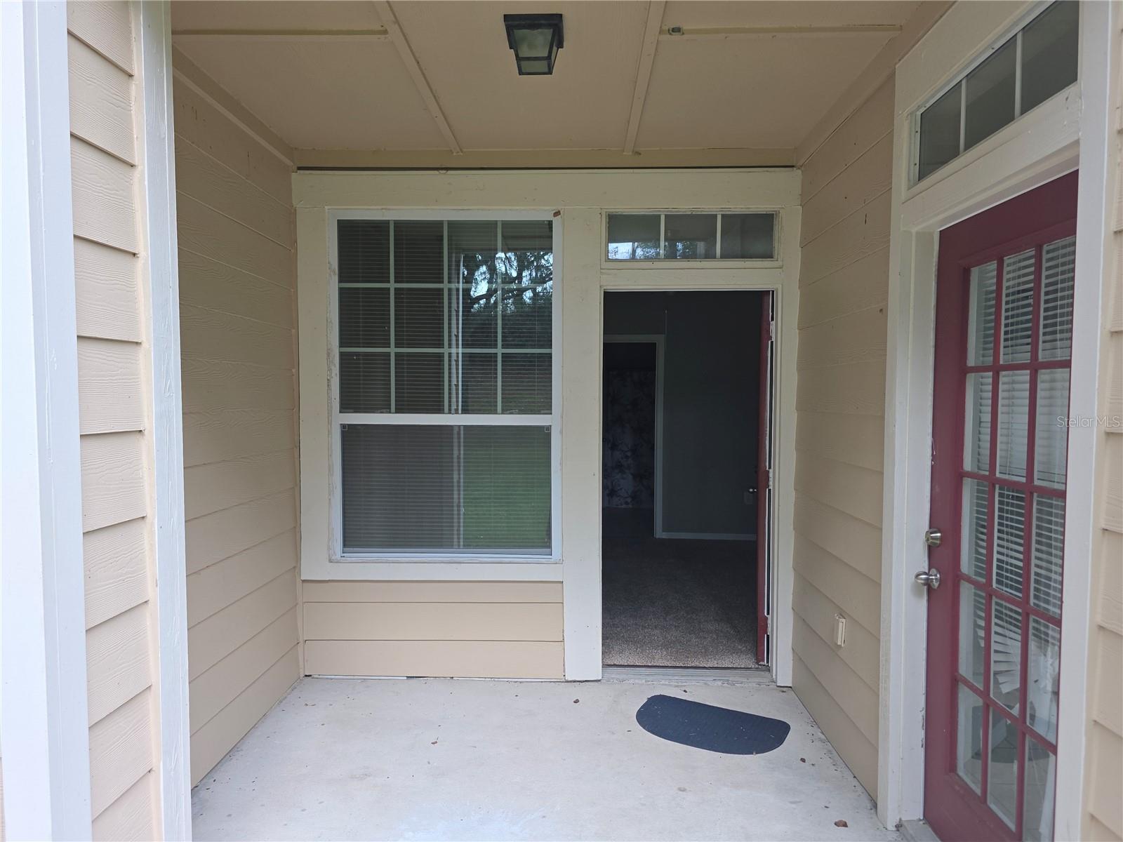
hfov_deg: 73.9
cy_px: 421
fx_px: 746
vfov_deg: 58.9
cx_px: 562
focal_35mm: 23
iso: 12
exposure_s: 1/120
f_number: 1.7
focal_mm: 6.3
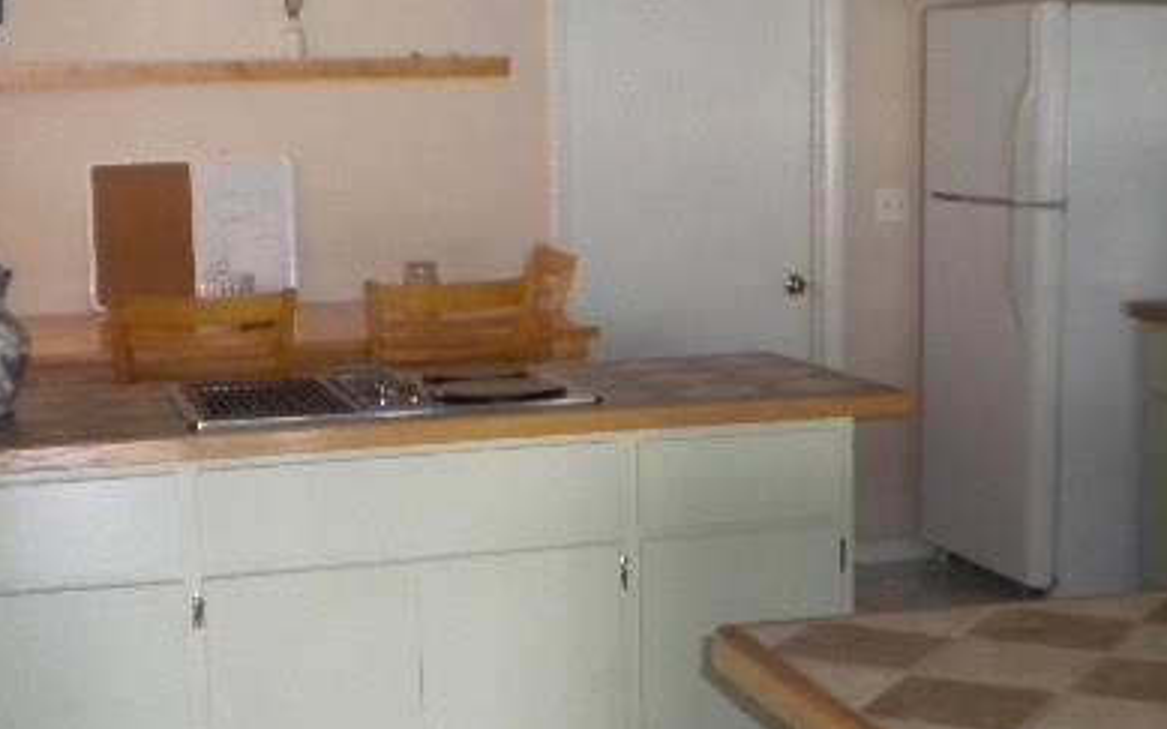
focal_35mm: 61
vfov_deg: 21.3
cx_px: 615
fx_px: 1940
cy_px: 429
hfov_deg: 33.5
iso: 400
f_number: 3.1
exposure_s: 1/30
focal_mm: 6.3
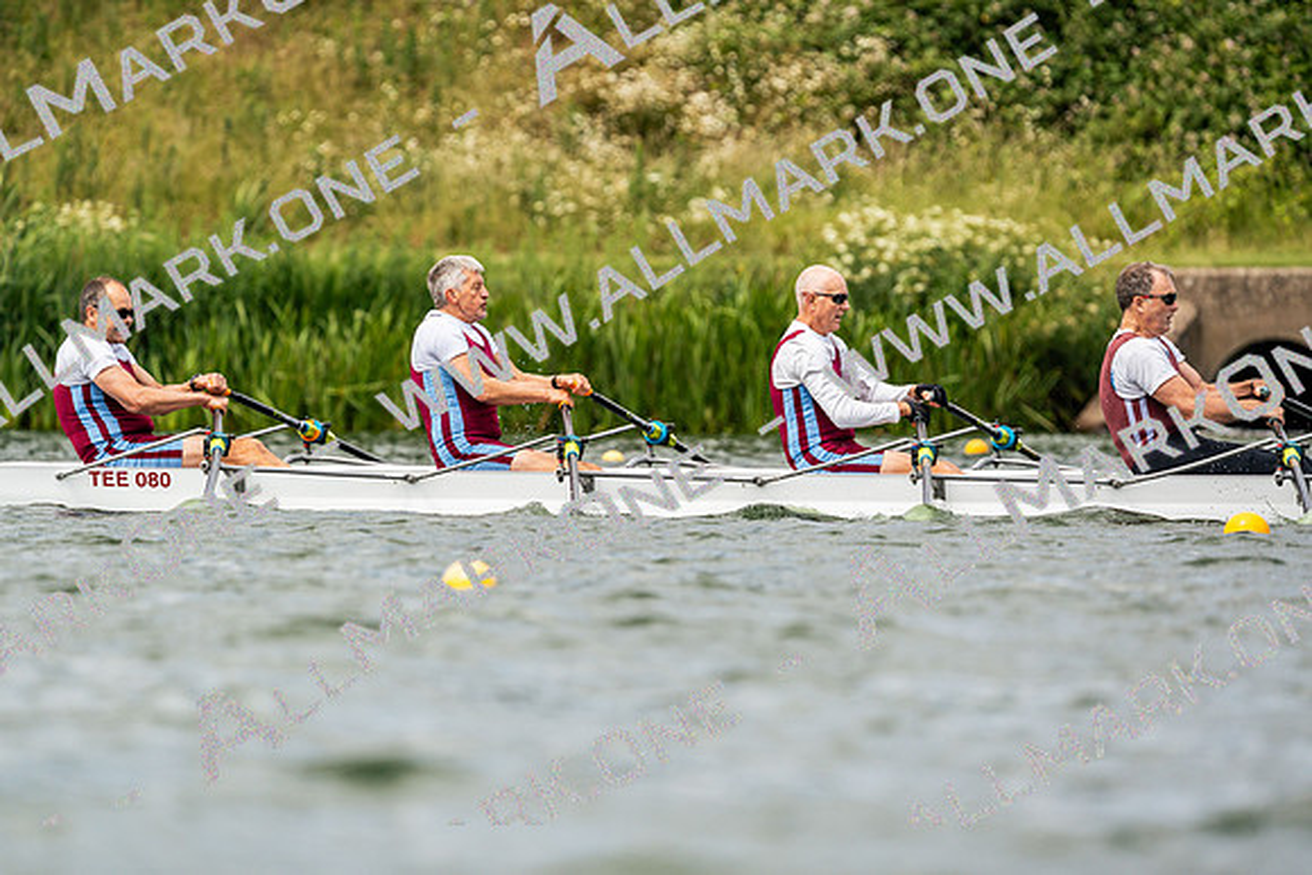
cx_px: 656
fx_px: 15783
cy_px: 438
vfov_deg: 3.2
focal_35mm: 433
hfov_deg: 4.8
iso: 320
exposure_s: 1/2000
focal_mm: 433
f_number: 6.3
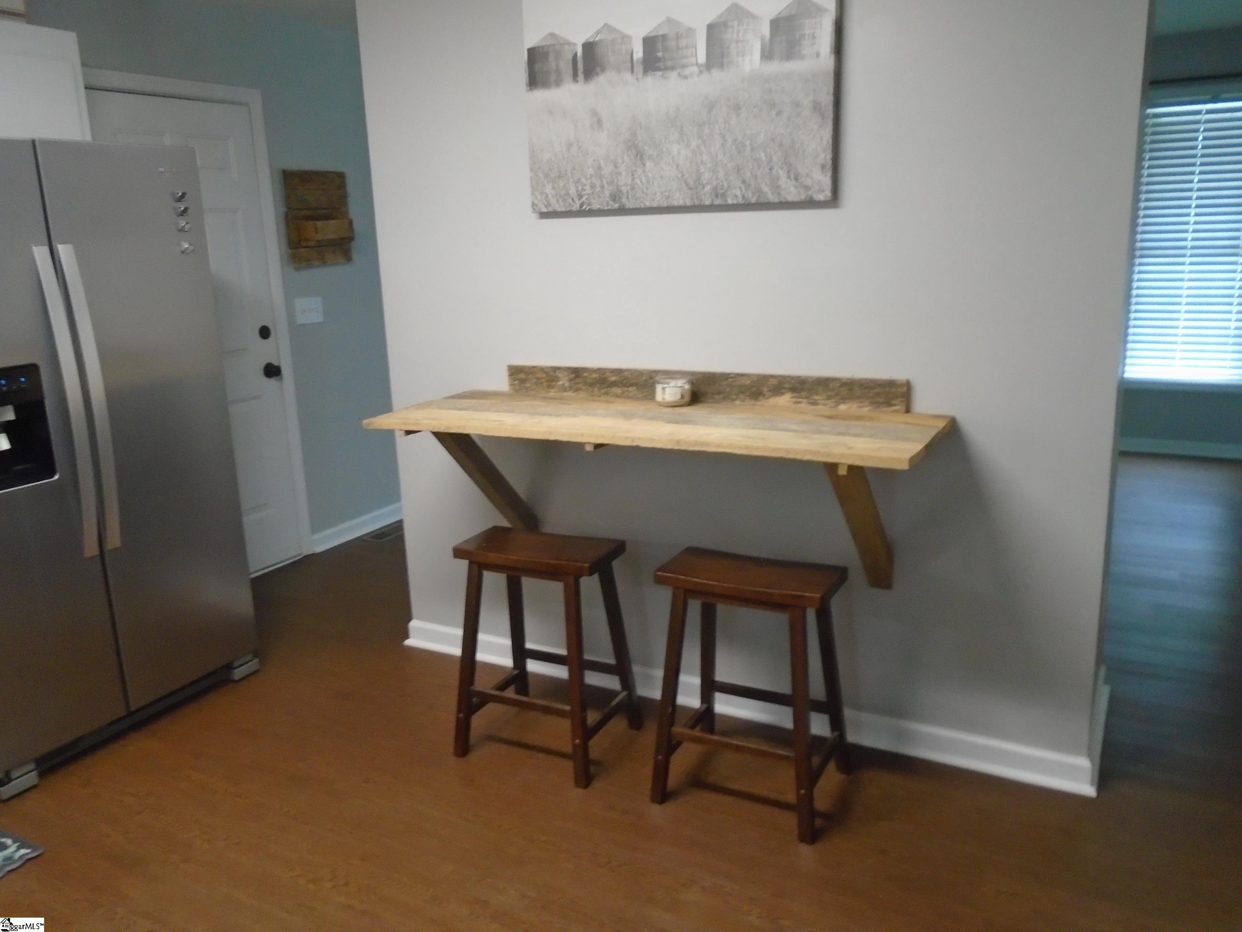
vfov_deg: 53.1
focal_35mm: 26
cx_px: 621
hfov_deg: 67.3
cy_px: 466
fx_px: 933
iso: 400
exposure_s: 1/13
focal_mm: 4.6
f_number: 3.2
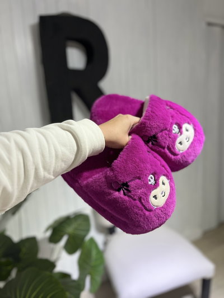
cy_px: 149
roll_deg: +4.2
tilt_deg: -11.0
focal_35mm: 26
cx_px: 112
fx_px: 224
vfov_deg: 67.3
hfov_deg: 53.1
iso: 100
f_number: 1.6
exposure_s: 1/100
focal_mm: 5.1
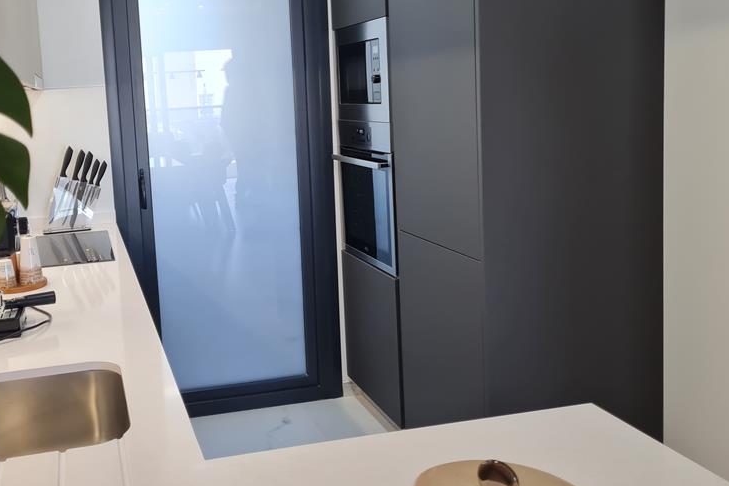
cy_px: 175
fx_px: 769
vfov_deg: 34.8
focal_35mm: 38
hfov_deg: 49.6
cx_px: 229
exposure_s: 1/100
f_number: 1.8
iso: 80
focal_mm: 5.4
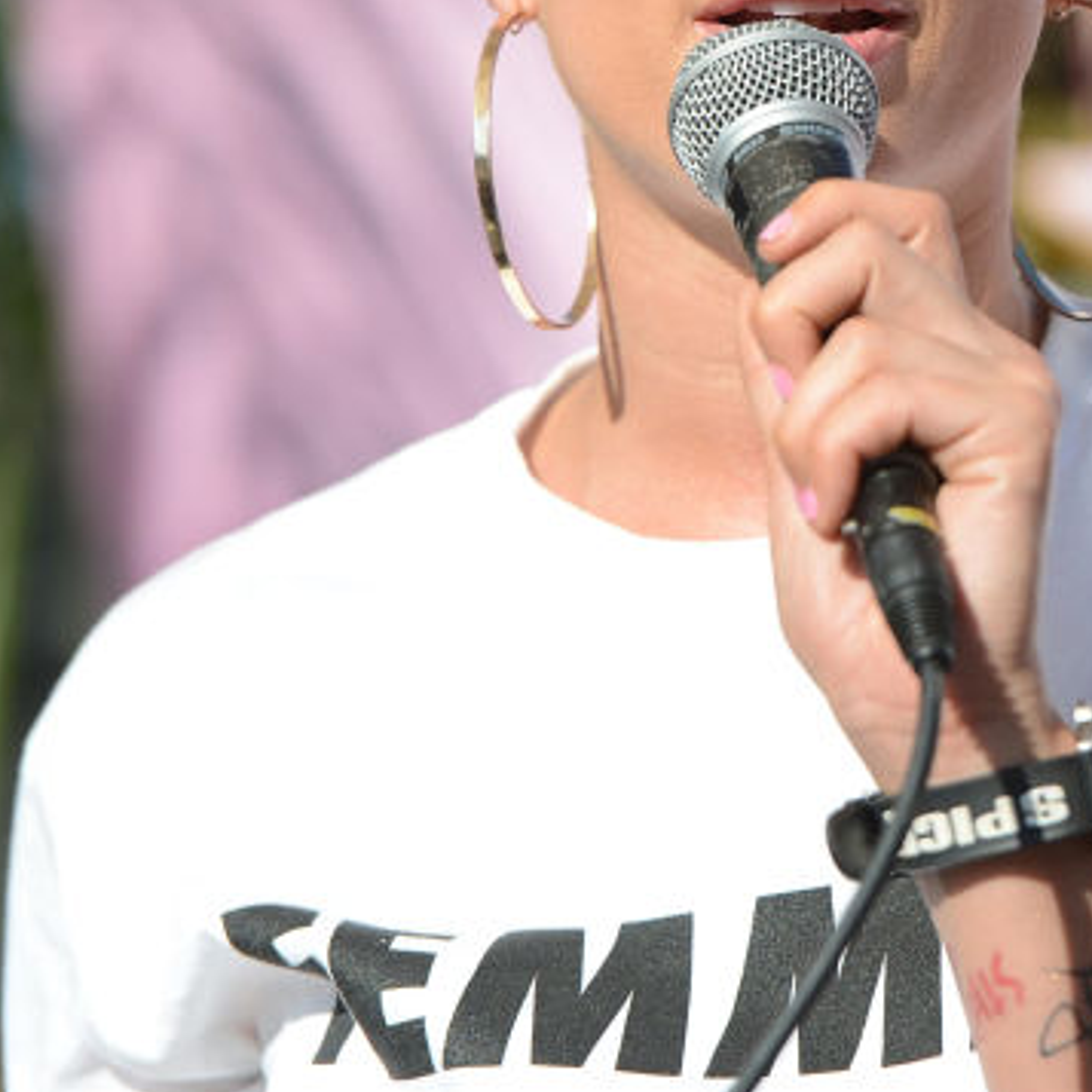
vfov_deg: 3.6
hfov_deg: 3.6
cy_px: 275
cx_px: 866
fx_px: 17417
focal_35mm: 488
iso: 400
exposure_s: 1/4000
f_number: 4.5
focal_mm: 200
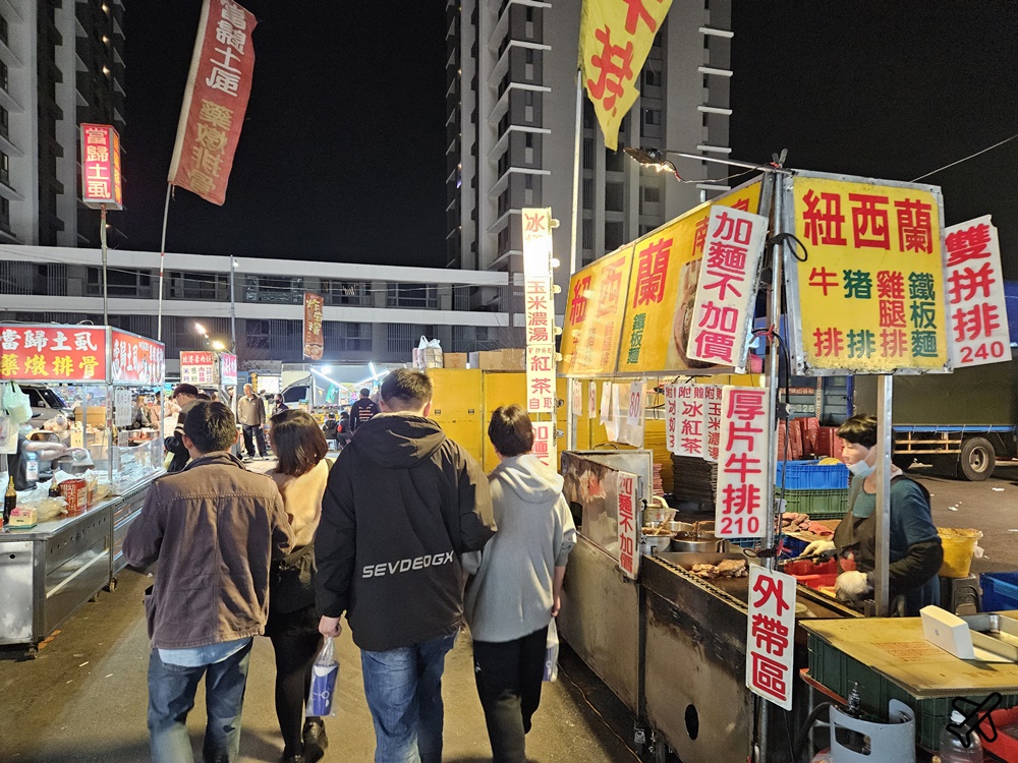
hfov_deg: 73.9
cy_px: 382
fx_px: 676
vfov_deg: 58.9
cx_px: 509
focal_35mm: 23
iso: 640
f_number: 1.8
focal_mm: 5.4
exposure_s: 1/60
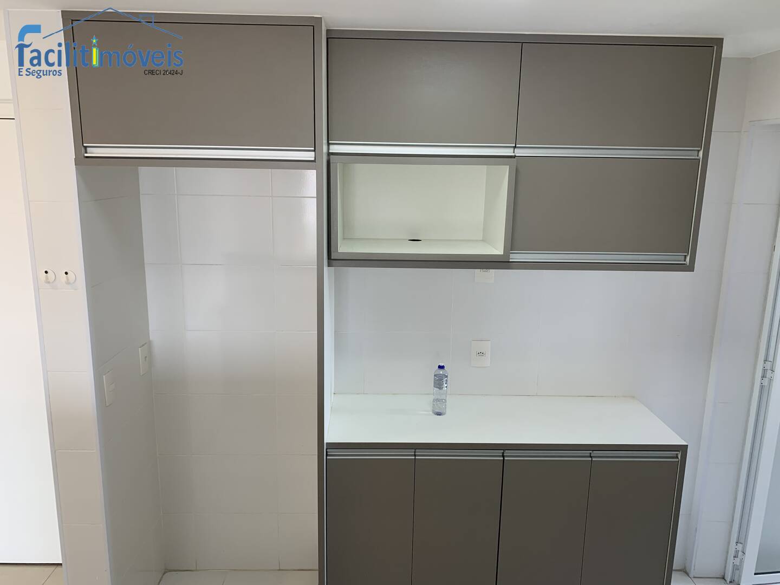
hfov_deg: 67.3
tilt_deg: -12.4
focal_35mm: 26
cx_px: 390
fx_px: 586
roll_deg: -0.2
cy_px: 292
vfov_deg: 53.1
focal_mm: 4.25
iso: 64
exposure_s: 1/122
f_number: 1.8
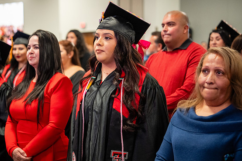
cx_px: 97
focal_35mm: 85
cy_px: 74
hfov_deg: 23.9
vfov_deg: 16.1
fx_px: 571
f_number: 2.8
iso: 3200
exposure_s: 1/160
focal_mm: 70
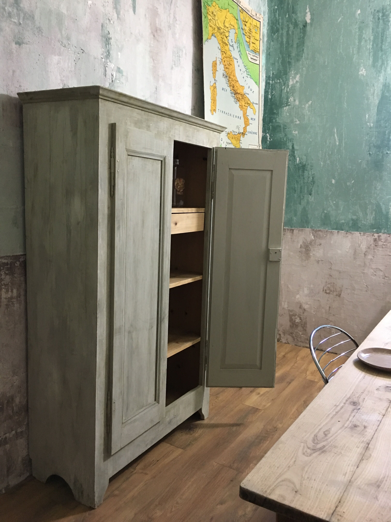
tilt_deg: -8.3
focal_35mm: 29
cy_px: 261
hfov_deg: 48.2
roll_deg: -1.3
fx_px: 437
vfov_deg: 61.7
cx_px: 196
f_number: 2.2
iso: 200
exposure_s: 1/20
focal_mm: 4.15
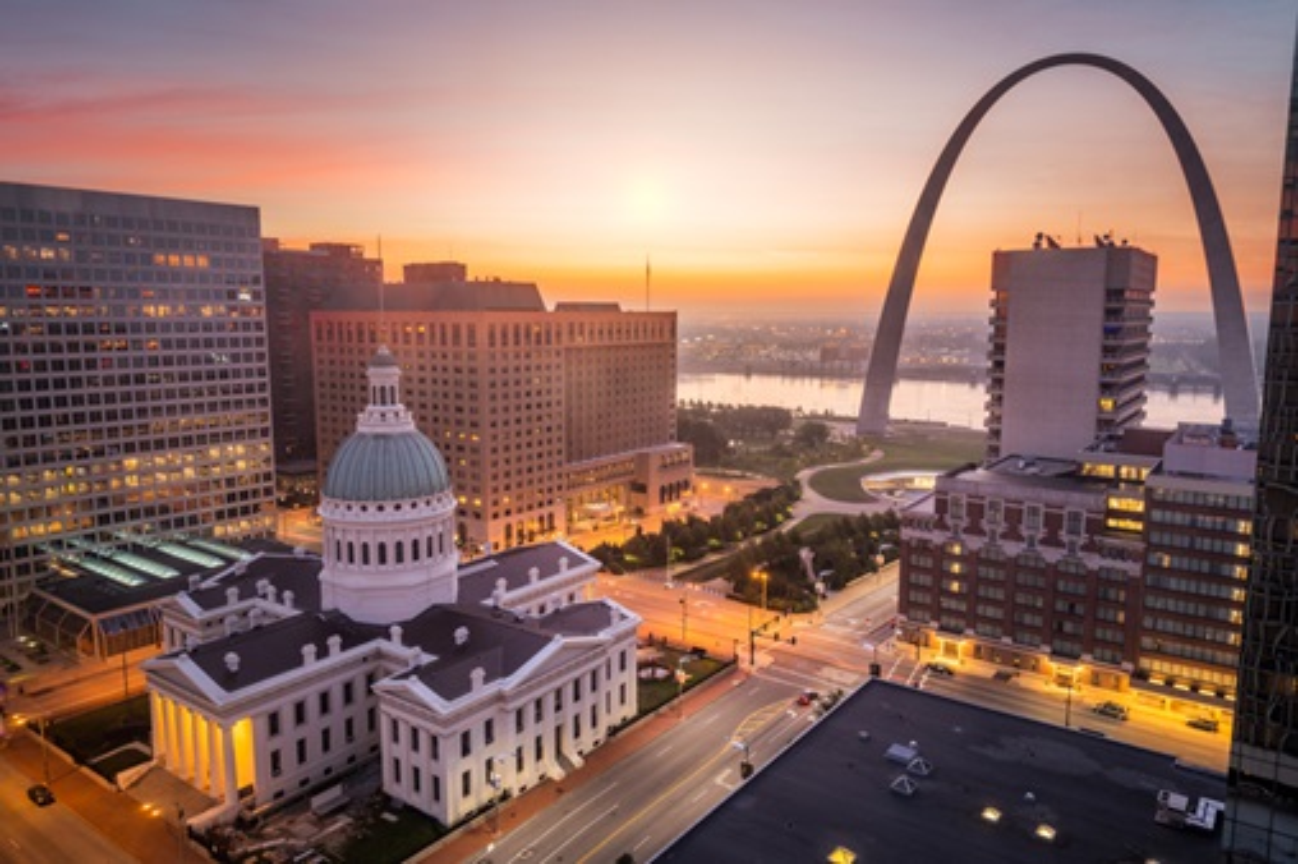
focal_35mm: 24
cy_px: 432
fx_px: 865
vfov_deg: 53.1
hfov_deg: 73.8
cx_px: 649
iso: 64
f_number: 6.3
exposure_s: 1/3
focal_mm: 24
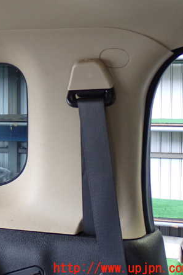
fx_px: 618
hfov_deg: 16.6
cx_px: 8
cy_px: 138
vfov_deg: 25.1
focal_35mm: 81
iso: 800
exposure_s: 1/50
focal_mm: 10.35
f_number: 3.5
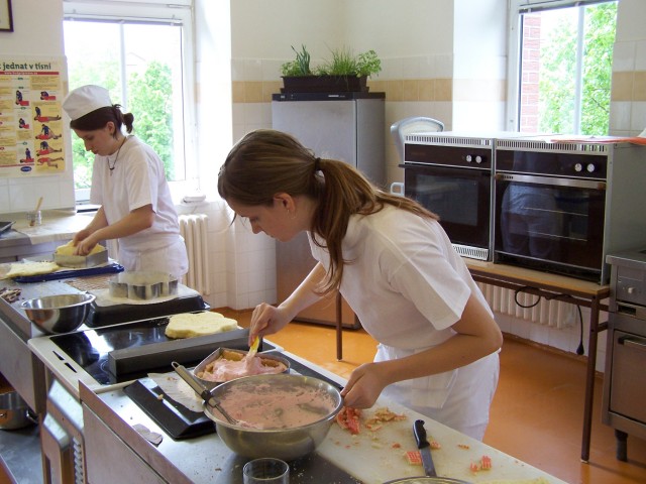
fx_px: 709
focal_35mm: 38
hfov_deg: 49.0
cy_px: 242
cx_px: 323
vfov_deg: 37.7
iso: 140
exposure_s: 1/90
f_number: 2.8
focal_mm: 6.3
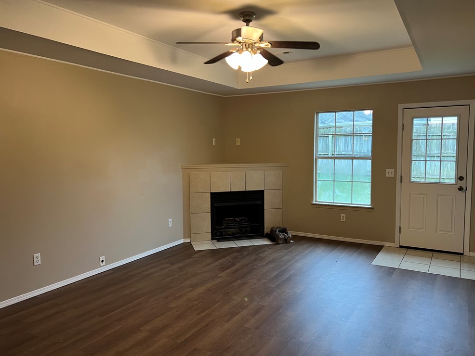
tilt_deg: -5.4
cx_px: 242
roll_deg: +0.5
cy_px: 179
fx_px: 371
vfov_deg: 51.4
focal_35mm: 27
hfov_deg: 65.3
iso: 250
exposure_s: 1/60
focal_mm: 5.7
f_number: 1.5
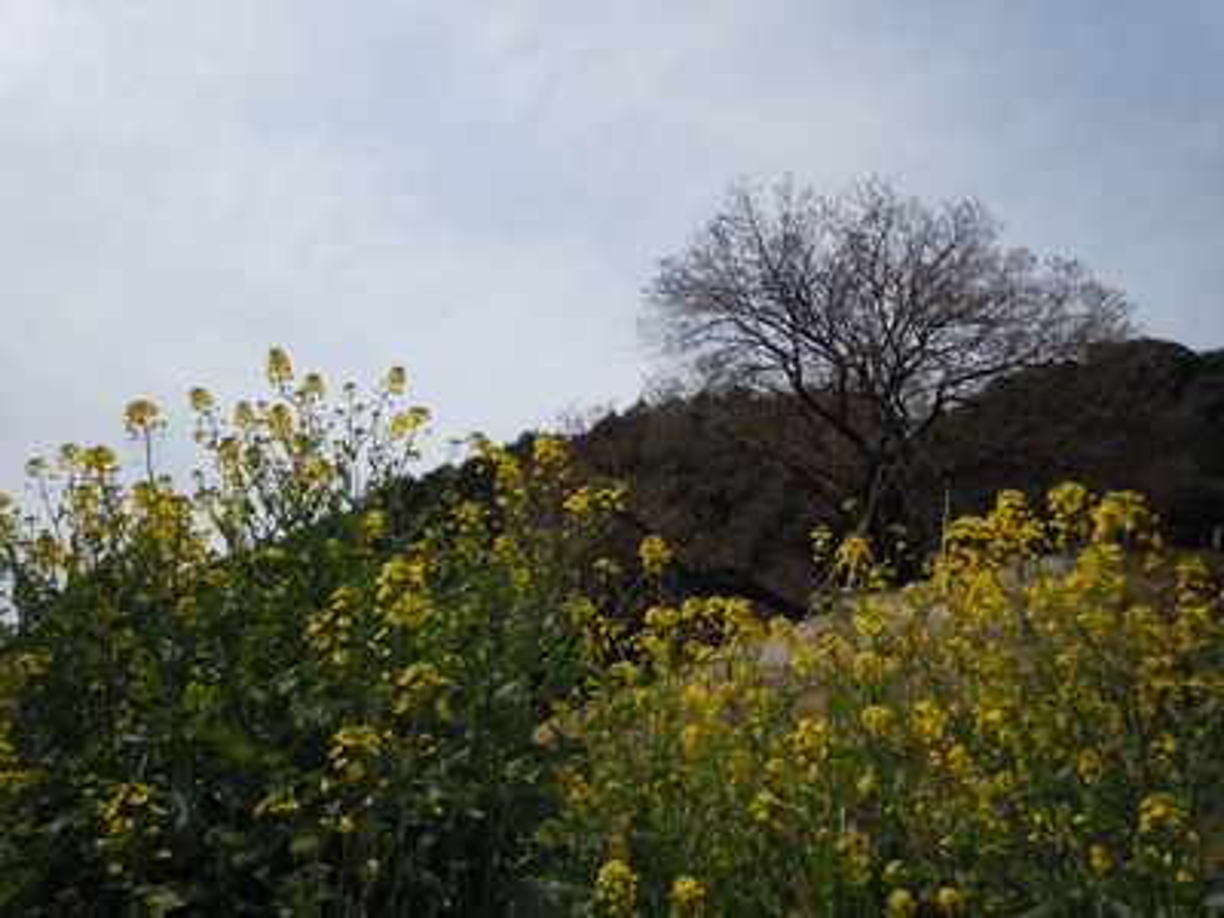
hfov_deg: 63.4
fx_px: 990
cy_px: 459
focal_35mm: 28
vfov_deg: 49.7
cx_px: 612
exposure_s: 1/1600
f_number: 7.4
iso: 400
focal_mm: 5
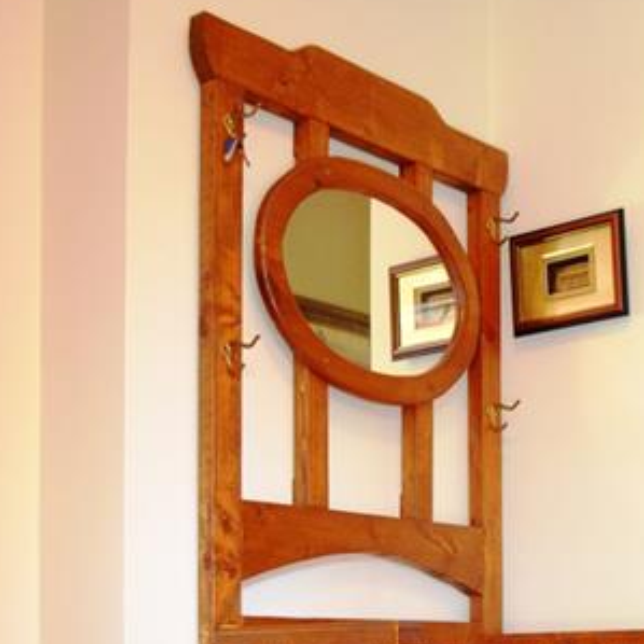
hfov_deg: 28.5
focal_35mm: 59
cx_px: 502
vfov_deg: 27.3
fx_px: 1242
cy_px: 657
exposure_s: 1/60
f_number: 3.5
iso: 900
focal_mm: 18
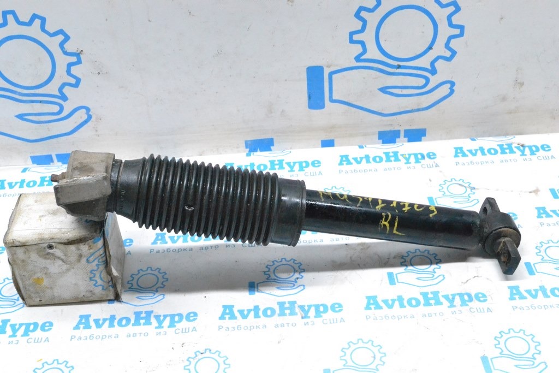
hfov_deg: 41.1
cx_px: 280
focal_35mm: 48
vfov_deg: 28.1
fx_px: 745
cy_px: 186
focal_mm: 32
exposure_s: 1/160
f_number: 9
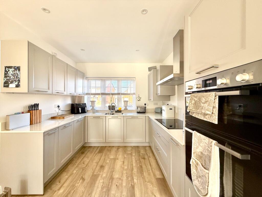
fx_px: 106
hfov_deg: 102.1
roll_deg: +0.0
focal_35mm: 14
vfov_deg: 85.7
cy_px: 98
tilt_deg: +1.3
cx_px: 131
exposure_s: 1/136
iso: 64
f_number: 2.2
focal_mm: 2.22
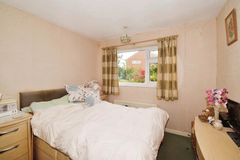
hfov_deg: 100.4
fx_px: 100
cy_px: 80
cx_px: 120
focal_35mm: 15
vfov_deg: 77.3
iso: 1000
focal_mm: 10
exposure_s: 1/60
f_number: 10
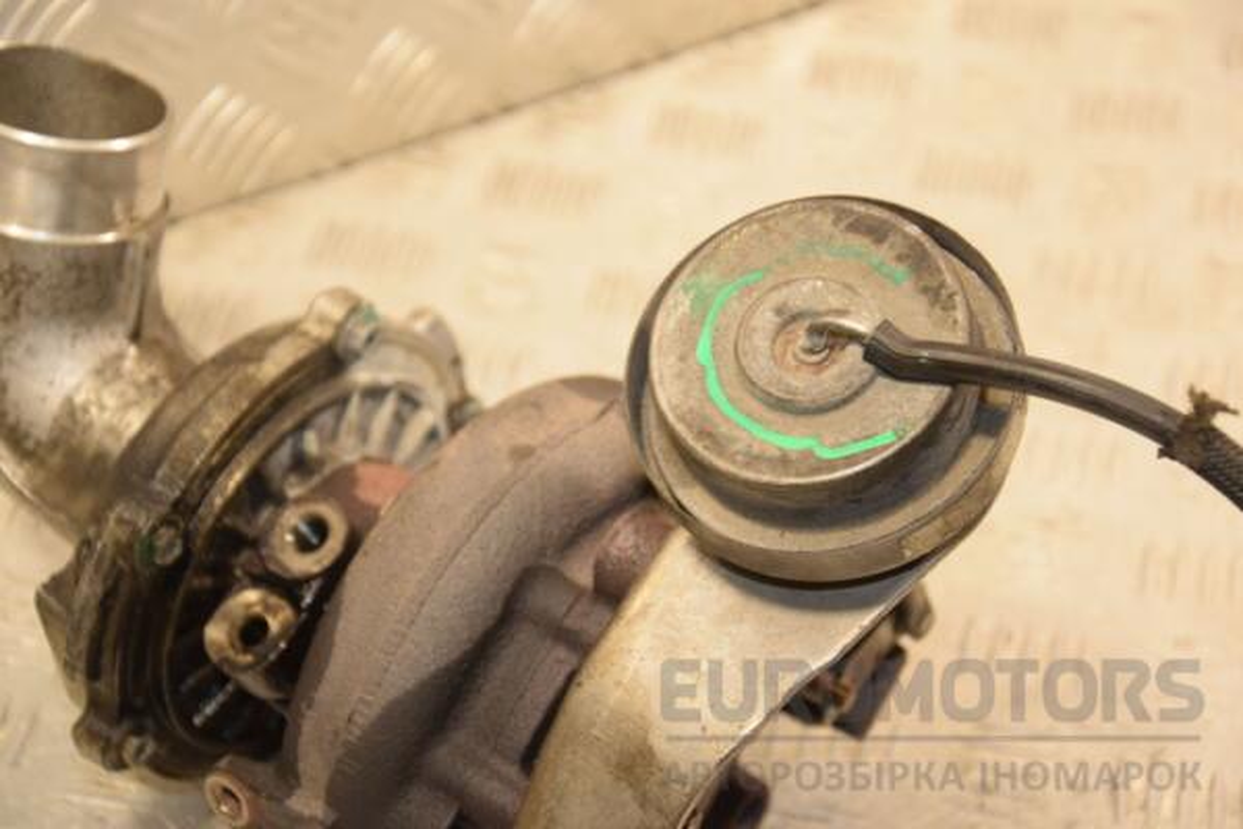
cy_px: 414
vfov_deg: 13.8
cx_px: 622
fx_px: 3418
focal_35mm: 99
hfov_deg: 20.6
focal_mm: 66
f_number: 5.3
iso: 800
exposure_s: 1/160
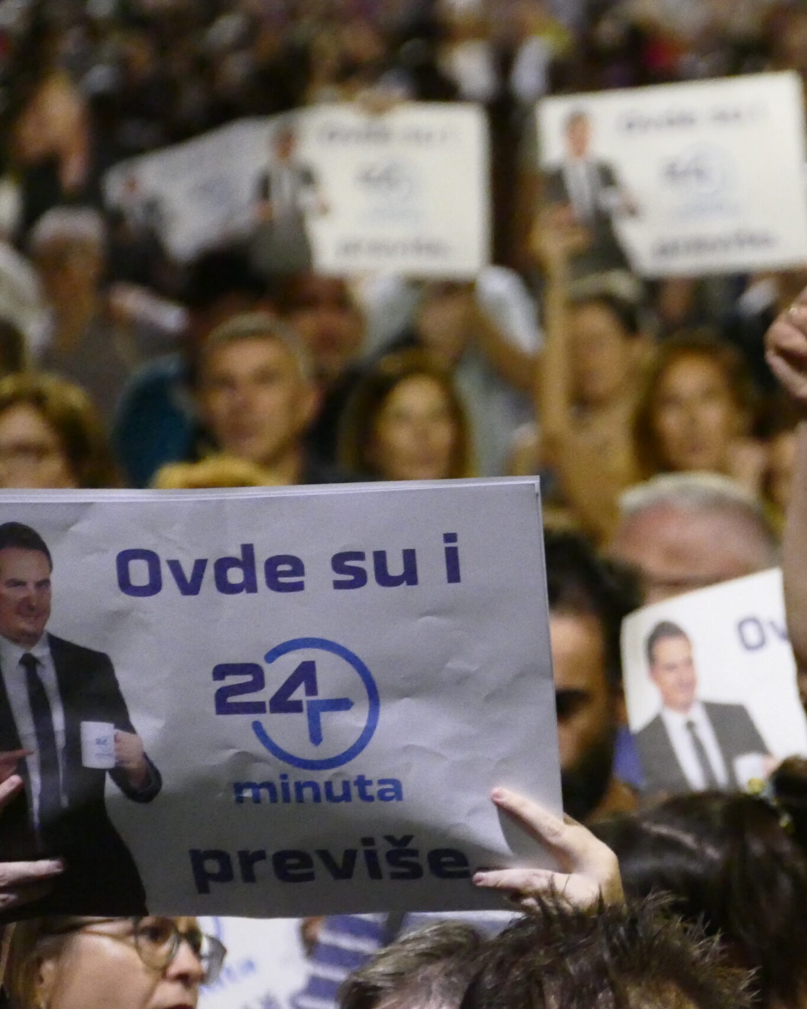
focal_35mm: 430
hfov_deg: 3.6
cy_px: 505
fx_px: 12839
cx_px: 681
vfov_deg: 4.5
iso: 6400
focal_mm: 111.12
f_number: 4
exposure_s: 1/250
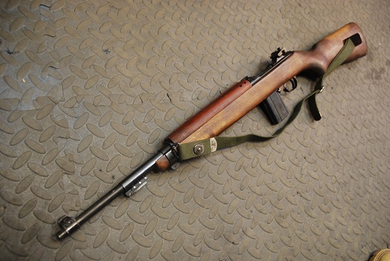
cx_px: 195
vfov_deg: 40.0
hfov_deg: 57.2
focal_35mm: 33
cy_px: 130
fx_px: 358
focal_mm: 22
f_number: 3.8
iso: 720
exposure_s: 1/30
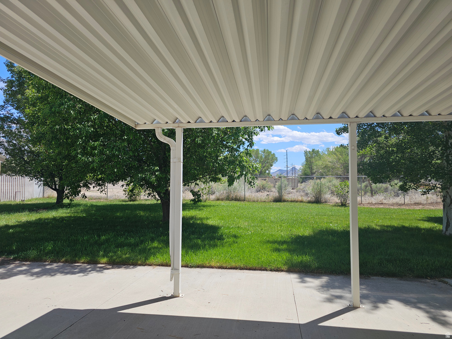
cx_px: 226
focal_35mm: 23
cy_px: 170
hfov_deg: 73.9
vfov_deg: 58.9
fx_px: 300
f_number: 1.7
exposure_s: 1/677
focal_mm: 6.3
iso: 10
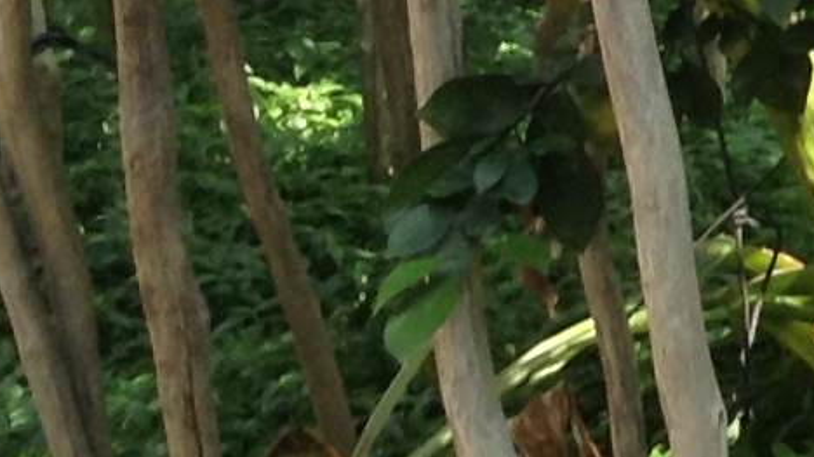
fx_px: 4294
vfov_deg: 6.0
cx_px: 2032
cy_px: -321
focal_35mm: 199
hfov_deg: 9.5
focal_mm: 3.3
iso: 32
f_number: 2.4
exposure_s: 1/146
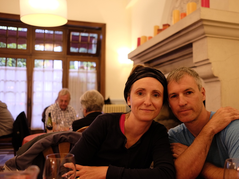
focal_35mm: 39
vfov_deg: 36.8
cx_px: 138
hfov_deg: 47.7
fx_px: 269
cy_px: 88
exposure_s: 1/40
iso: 800
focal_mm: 23
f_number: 2
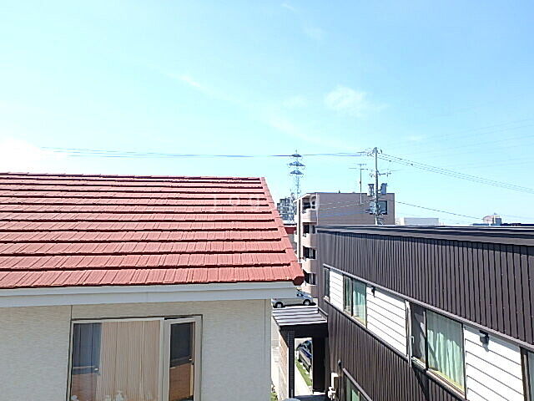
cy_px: 200
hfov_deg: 79.0
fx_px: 324
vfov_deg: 63.4
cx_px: 267
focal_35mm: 21
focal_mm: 3.7
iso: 125
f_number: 3.5
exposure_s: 1/500
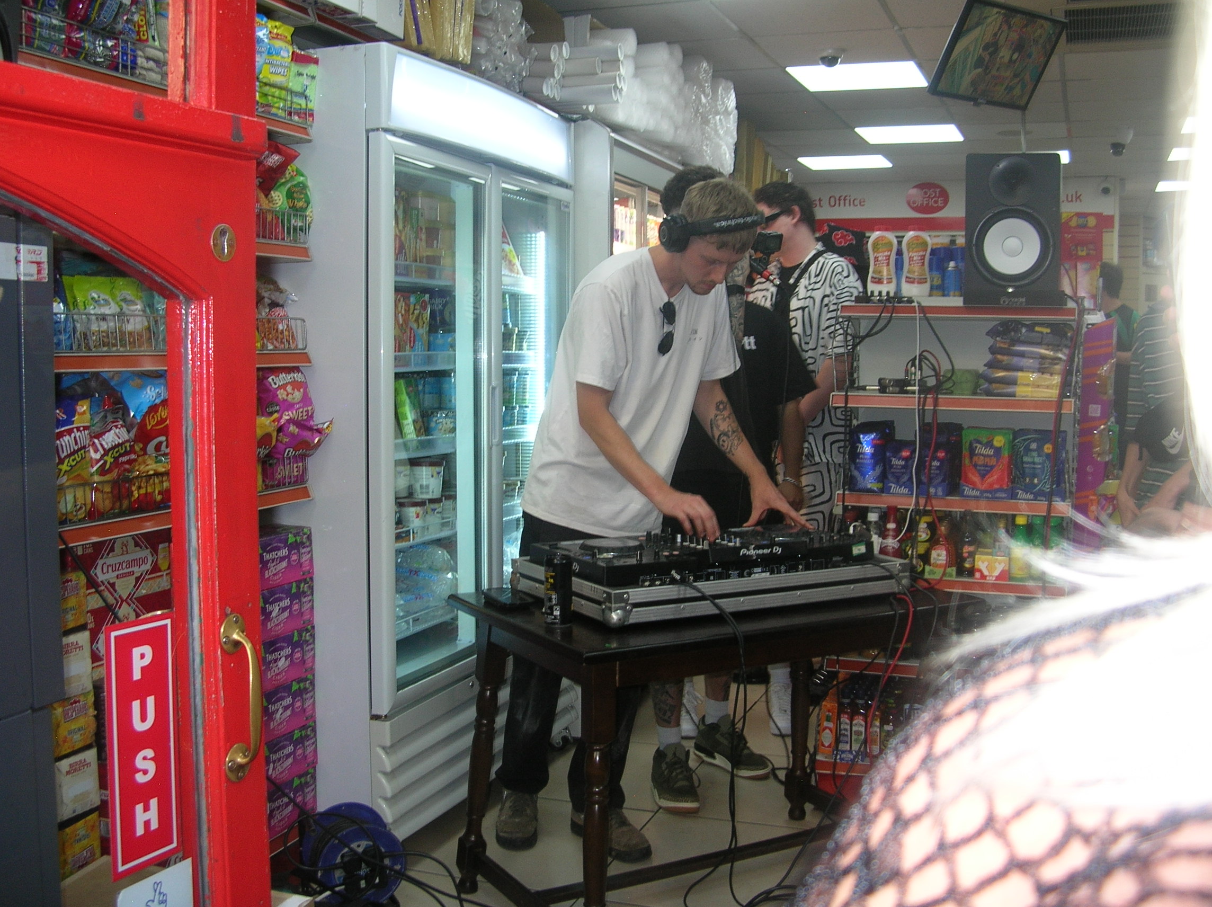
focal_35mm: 36
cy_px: 454
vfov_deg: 39.6
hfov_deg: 51.4
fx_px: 1259
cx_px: 606
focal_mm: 6
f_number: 2.7
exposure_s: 1/30
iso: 50
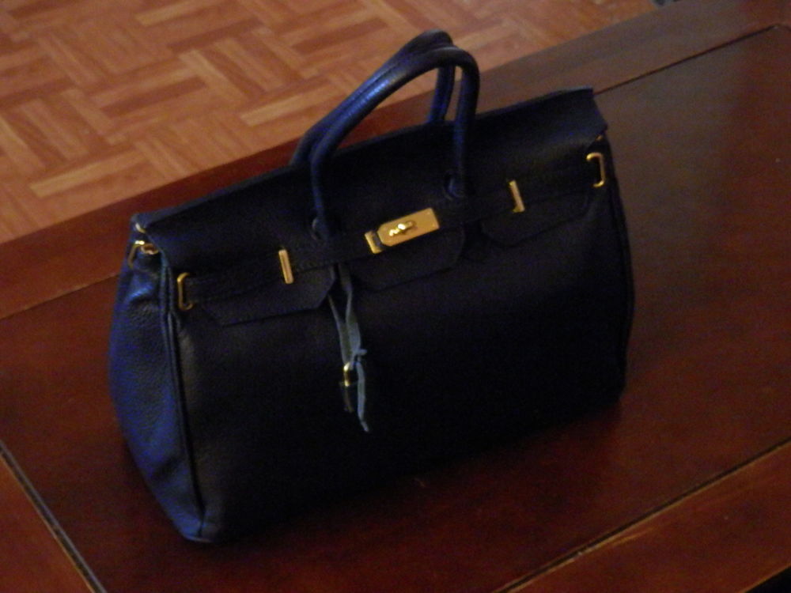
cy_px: 296
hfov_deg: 29.4
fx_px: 1508
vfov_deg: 22.3
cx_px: 396
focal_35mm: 66
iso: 800
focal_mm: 11.9
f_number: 4.4
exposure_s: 1/4
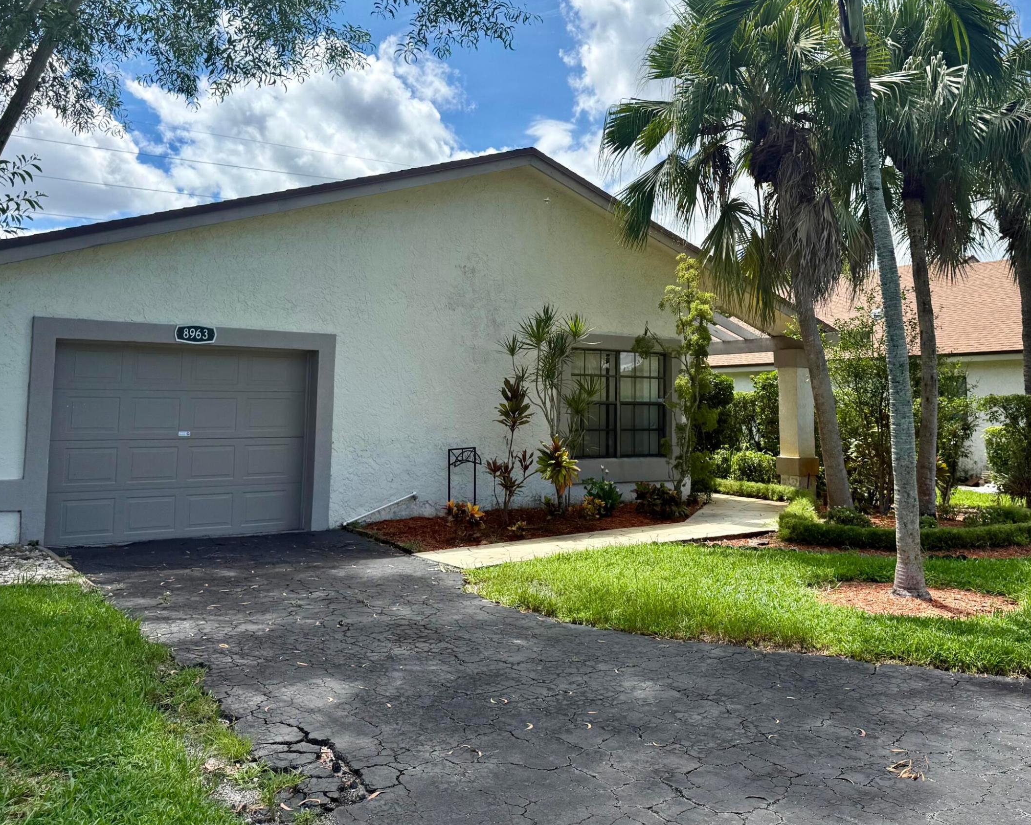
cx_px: 590
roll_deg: +0.6
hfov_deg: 55.4
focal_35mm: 32
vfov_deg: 45.5
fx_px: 977
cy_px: 322
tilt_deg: +6.2
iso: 100
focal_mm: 6.76
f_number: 1.78
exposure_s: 1/4673
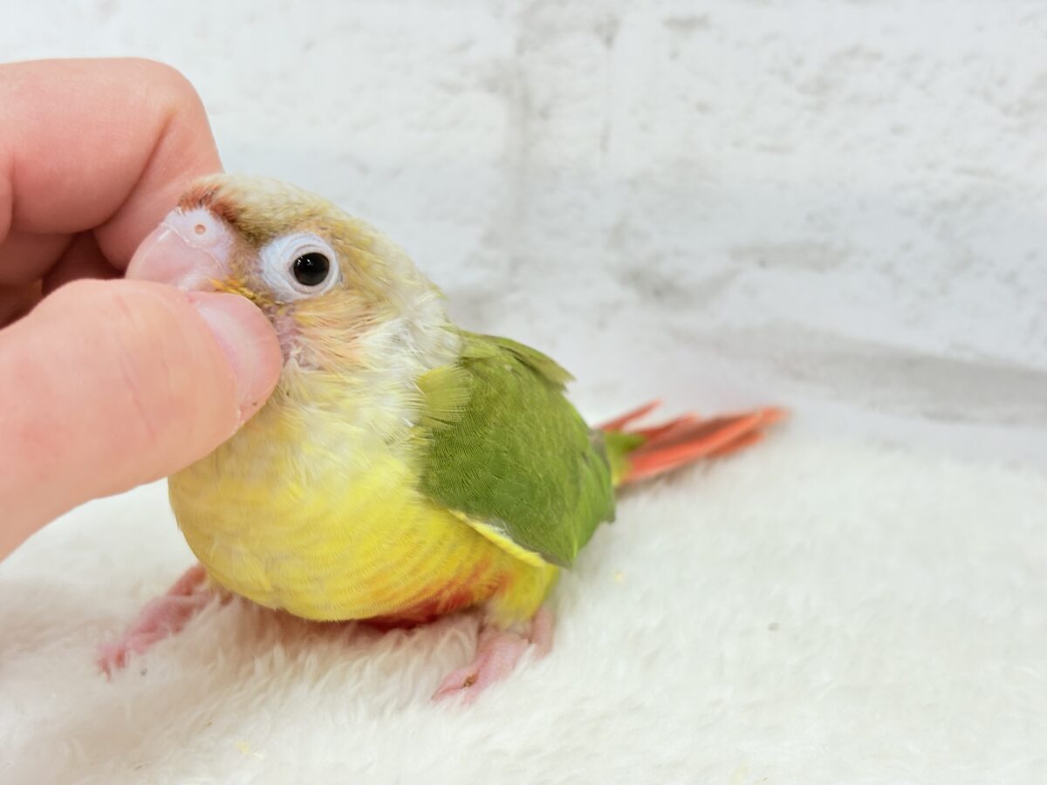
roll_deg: -0.7
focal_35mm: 52
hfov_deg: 36.8
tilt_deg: -16.9
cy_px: 392
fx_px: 1573
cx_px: 524
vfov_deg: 28.0
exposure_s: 1/100
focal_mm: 5.96
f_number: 1.6
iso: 80
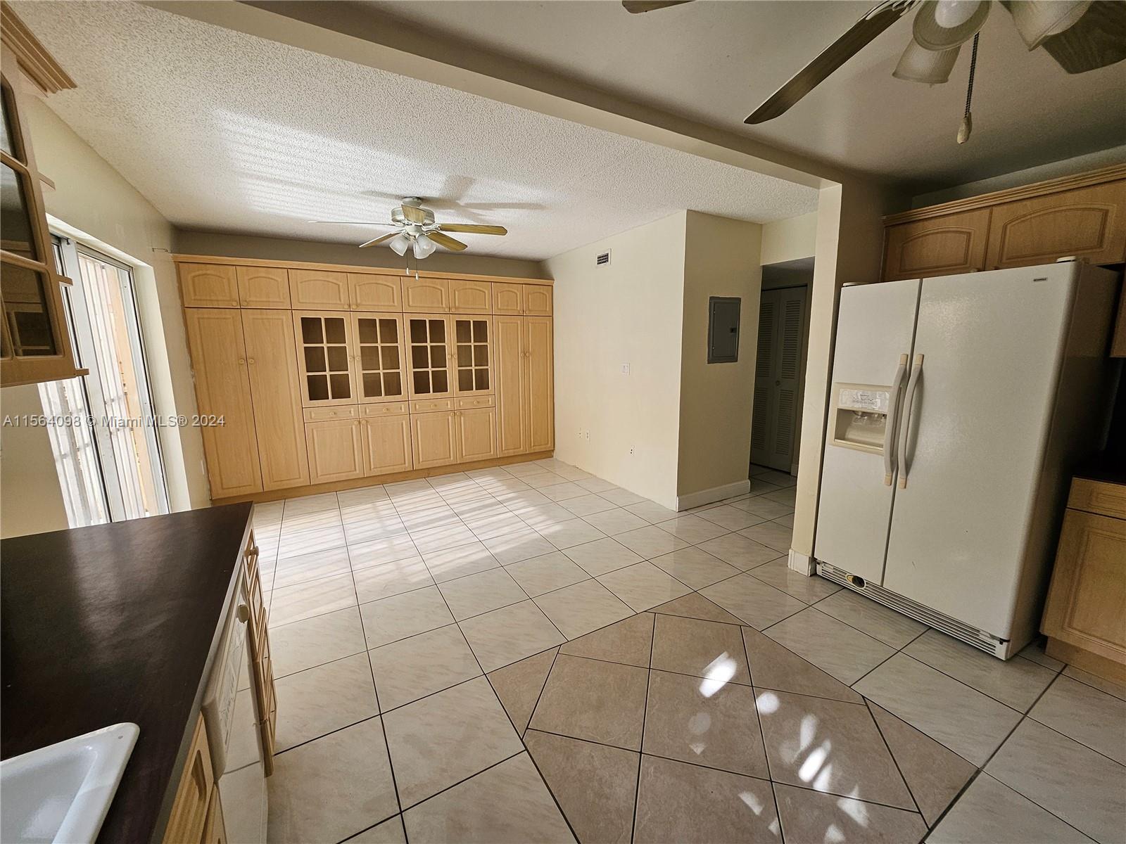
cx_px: 563
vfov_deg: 89.9
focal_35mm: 13
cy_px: 422
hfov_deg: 106.2
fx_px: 423
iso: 40
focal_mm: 1.7
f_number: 2.2
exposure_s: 1/120
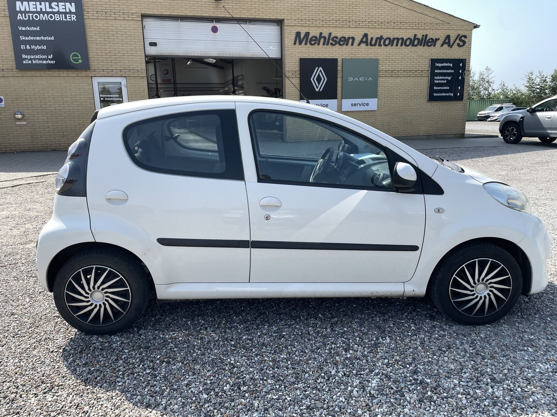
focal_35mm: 26
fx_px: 418
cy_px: 208
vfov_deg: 53.1
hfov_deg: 67.3
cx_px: 278
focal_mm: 4.2
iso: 32
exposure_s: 1/2174
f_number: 1.6
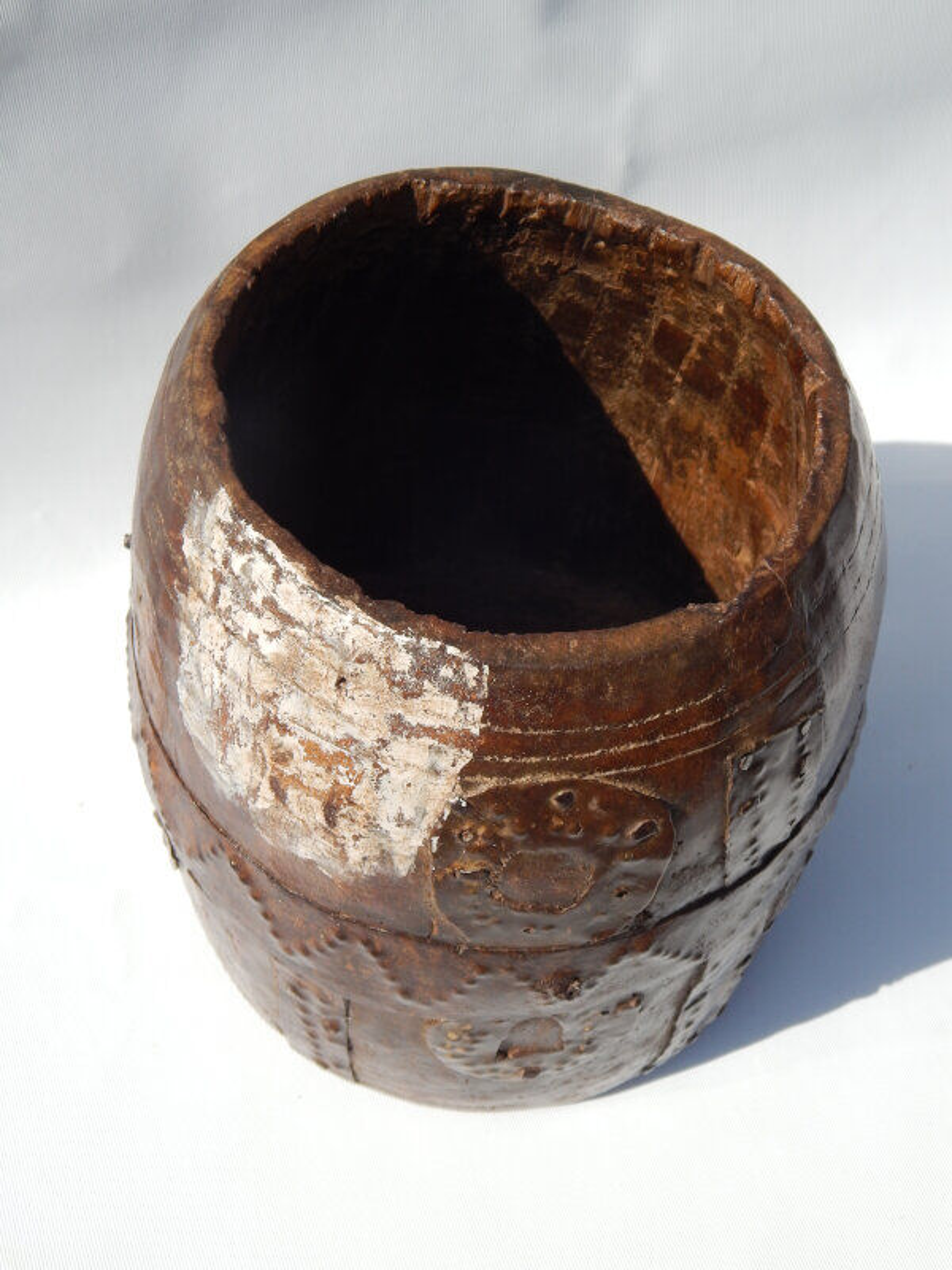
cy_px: 635
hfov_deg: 33.6
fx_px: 1577
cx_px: 476
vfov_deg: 43.9
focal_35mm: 43
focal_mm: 7.7
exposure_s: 1/1000
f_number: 3.6
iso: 125
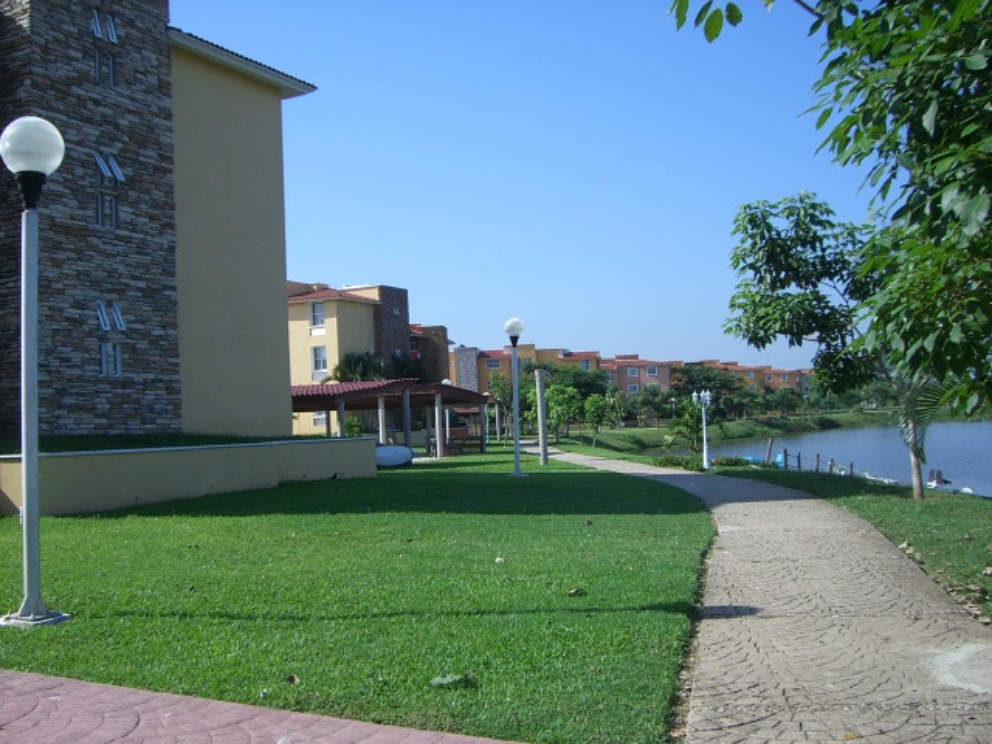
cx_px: 496
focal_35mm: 38
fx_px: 1089
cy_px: 372
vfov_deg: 37.7
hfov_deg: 49.0
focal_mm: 6.2
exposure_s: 1/640
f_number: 4.3
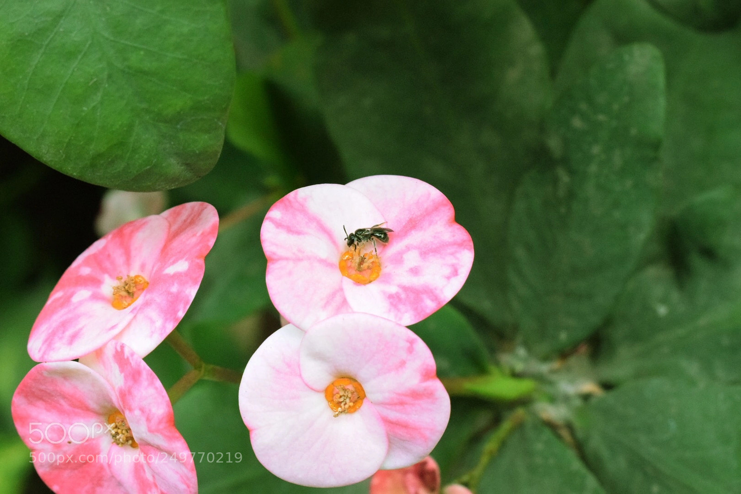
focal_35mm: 82
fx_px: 1698
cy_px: 247
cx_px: 370
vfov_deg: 16.6
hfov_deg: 24.6
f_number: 14
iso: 6400
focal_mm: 55
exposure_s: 1/250
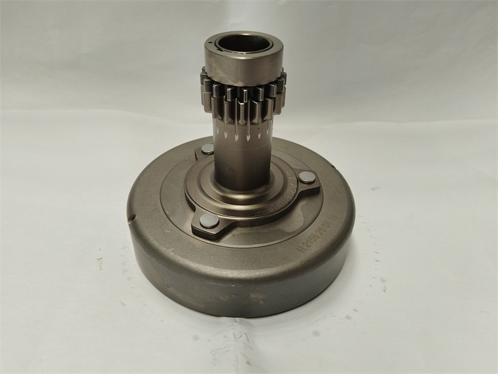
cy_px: 187
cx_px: 249
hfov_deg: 67.3
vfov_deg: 53.1
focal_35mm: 26
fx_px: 374
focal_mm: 4.95
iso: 1038
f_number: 1.9
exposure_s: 1/33.3
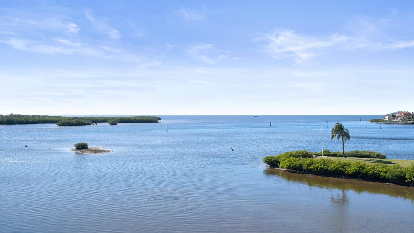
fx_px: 373
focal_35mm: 34
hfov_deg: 58.0
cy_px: 118
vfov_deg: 34.7
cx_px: 207
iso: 320
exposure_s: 1/100
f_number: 8
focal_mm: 32
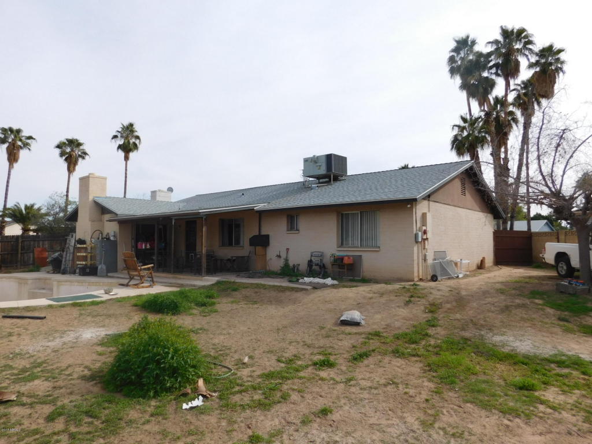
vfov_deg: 58.9
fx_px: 393
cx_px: 296
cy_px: 222
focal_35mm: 23
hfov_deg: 73.9
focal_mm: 4
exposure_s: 1/500
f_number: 6
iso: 125
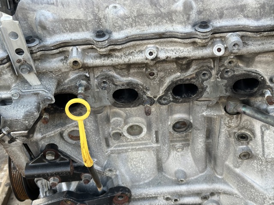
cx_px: 137
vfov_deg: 30.2
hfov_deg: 39.7
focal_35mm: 48
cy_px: 102
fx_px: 380
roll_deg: +6.6
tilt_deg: -32.4
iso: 64
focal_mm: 6.86
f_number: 1.78
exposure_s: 1/207
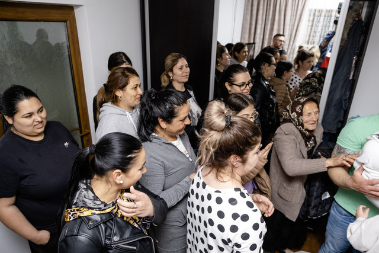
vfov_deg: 53.2
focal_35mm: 24
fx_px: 253
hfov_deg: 73.7
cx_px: 190
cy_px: 126
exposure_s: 1/160
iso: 640
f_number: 2.8
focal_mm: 16
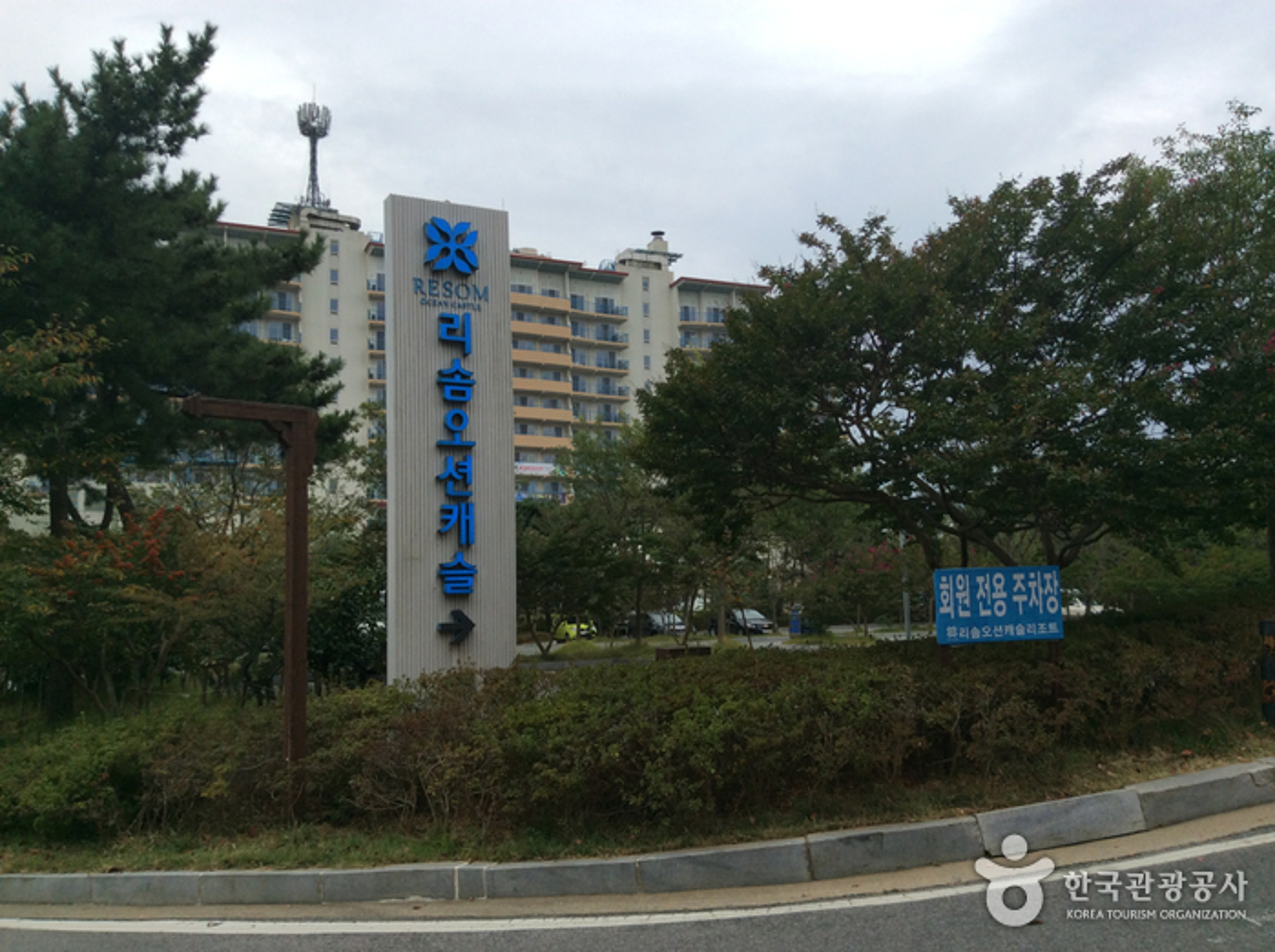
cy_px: 476
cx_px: 638
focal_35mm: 33
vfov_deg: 42.8
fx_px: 1214
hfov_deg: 55.4
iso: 32
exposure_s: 1/403
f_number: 2.4
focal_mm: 3.3
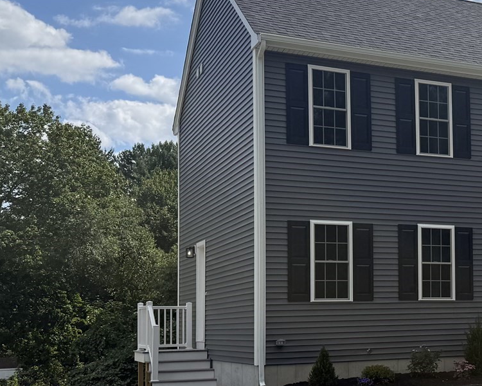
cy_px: 259
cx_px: 555
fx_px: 913
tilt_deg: +3.8
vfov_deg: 23.7
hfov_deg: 26.7
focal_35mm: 64
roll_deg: +1.1
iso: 80
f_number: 1.78
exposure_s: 1/6711
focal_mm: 6.76
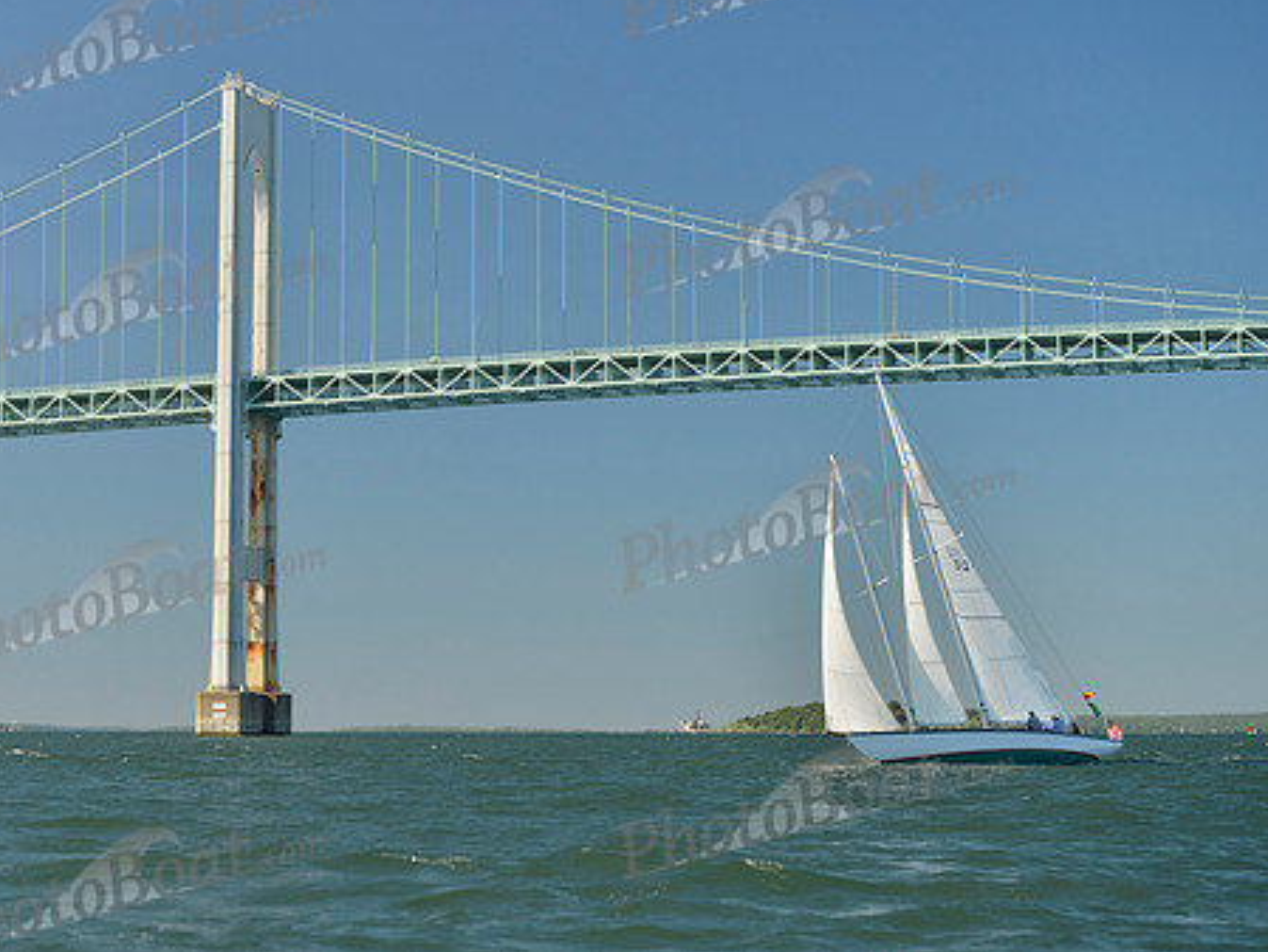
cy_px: 411
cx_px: 474
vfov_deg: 17.0
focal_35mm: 87
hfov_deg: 22.4
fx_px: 3188
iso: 400
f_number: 4.5
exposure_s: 1/1250
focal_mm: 70
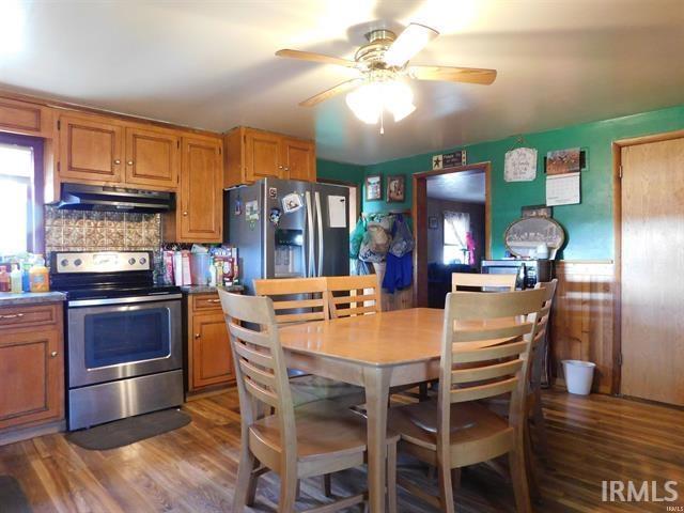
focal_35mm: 23
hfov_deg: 73.9
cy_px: 256
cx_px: 342
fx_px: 454
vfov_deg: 58.9
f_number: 3
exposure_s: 1/13
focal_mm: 4
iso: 400
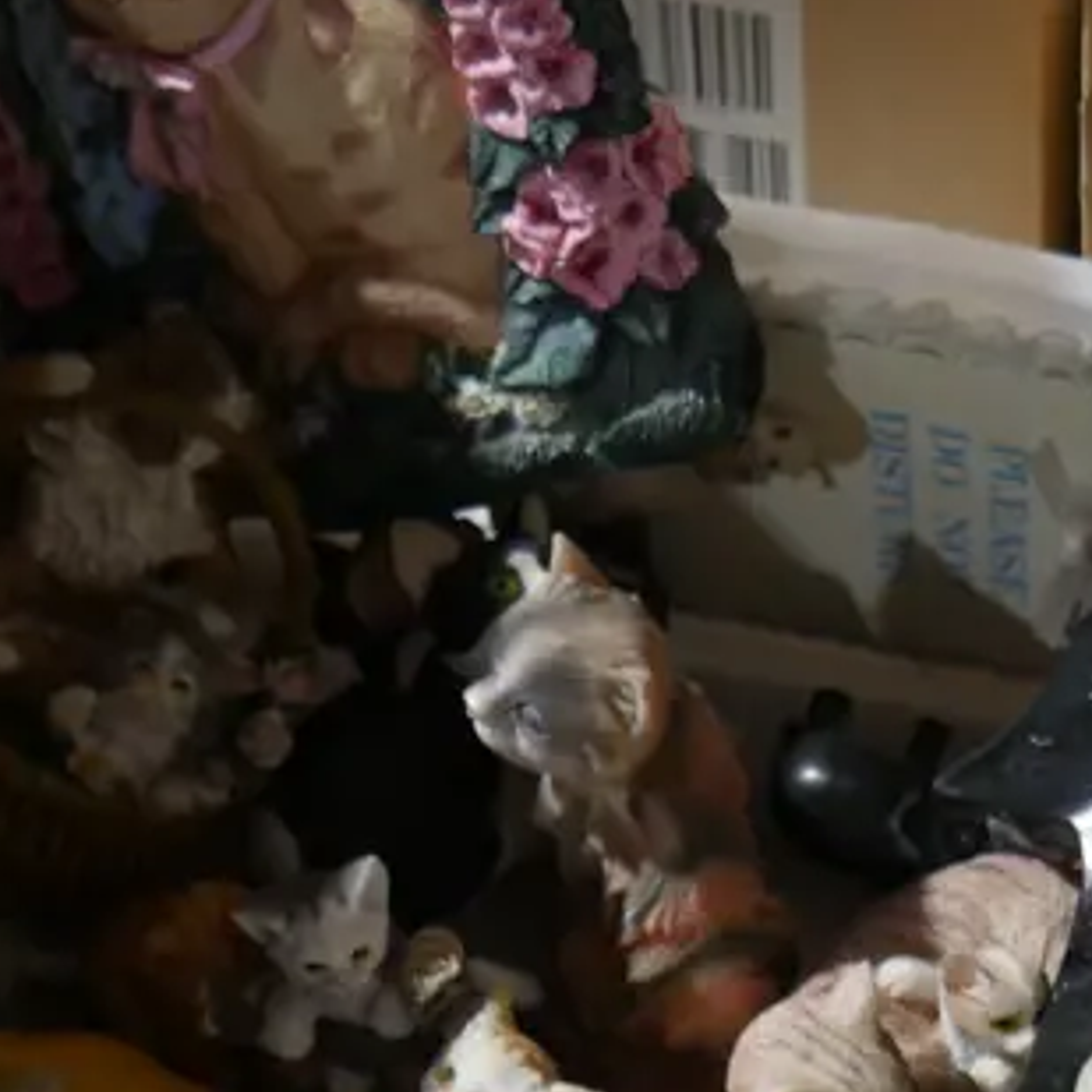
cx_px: 1074
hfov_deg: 20.5
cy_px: 1338
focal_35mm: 82
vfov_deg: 19.8
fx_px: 2927
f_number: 3.5
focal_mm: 14
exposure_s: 1/60
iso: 500
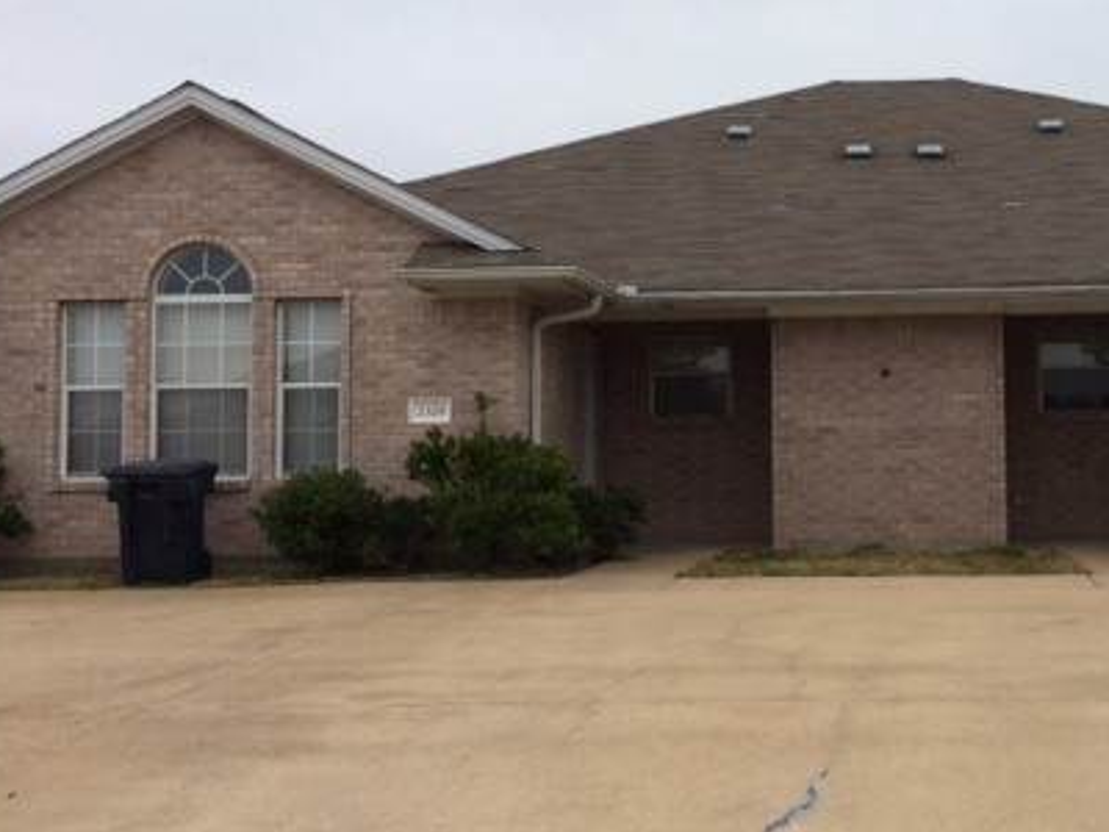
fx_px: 1538
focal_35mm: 48
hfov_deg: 38.5
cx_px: 851
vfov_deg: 30.3
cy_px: 391
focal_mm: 4.12
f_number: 2.2
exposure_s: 1/1001
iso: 32
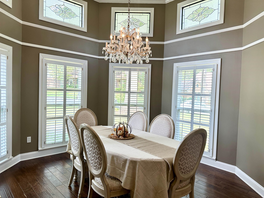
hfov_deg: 71.6
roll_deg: -2.4
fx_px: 183
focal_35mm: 24
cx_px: 132
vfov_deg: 56.8
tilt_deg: -1.8
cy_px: 99
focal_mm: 6.86
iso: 64
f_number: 1.78
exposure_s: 1/129
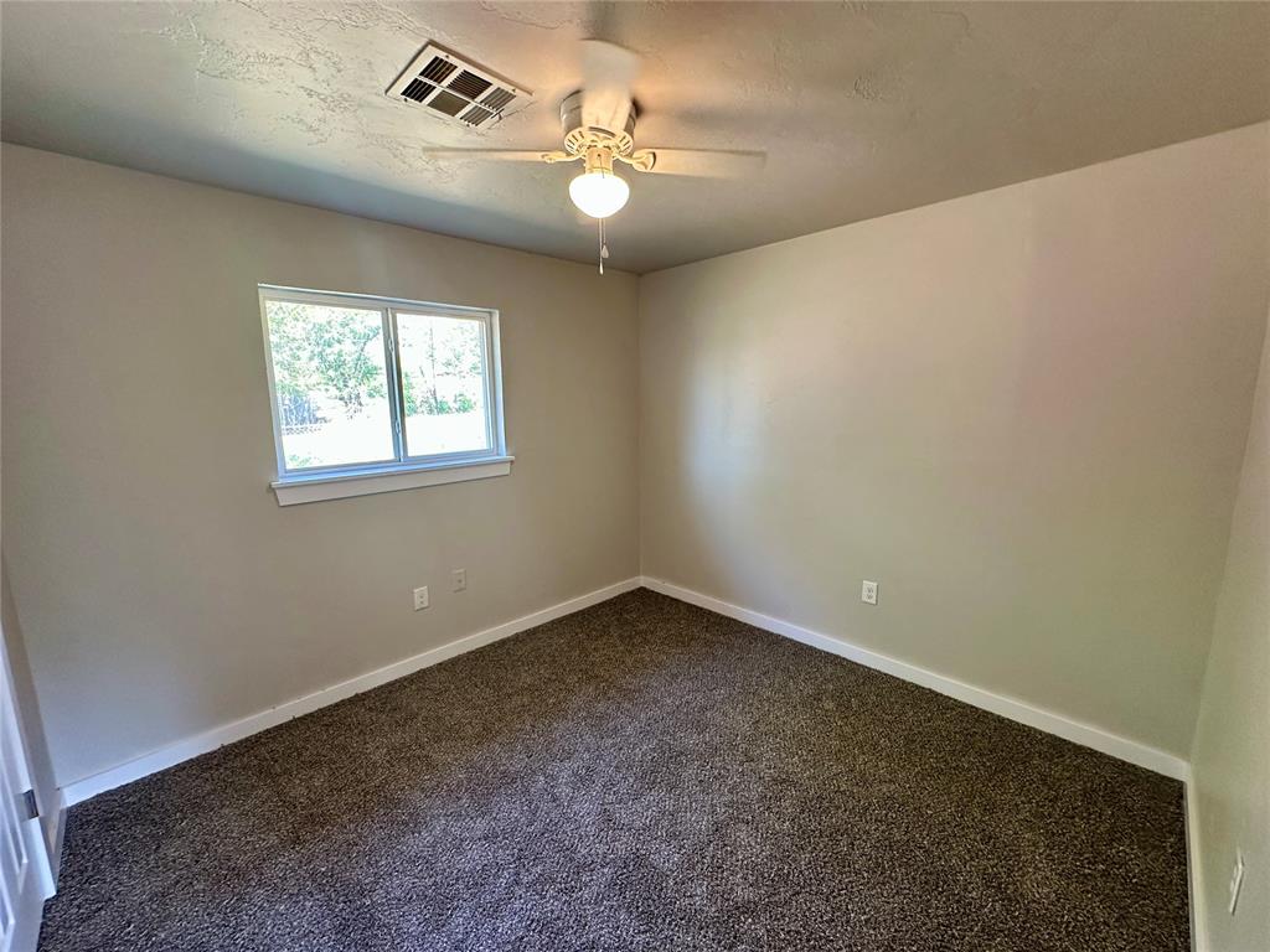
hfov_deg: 102.1
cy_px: 476
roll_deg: +0.5
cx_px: 635
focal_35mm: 14
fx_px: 514
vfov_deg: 85.7
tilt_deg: -8.0
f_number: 2.2
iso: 200
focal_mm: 2.22
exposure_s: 1/60
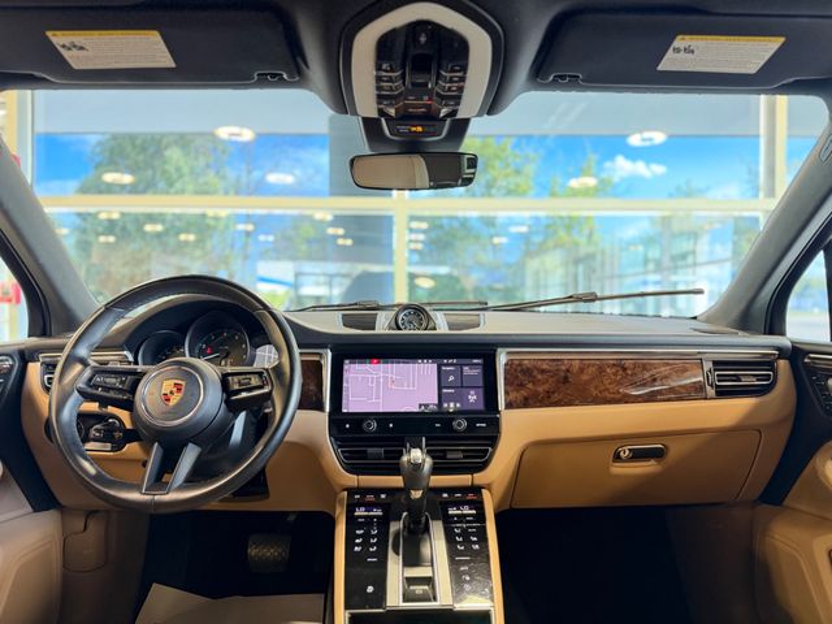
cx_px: 416
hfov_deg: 71.6
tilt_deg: -1.1
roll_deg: +0.4
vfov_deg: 56.8
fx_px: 577
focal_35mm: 24
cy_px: 312
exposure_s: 1/40
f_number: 1.78
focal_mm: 6.76
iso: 640
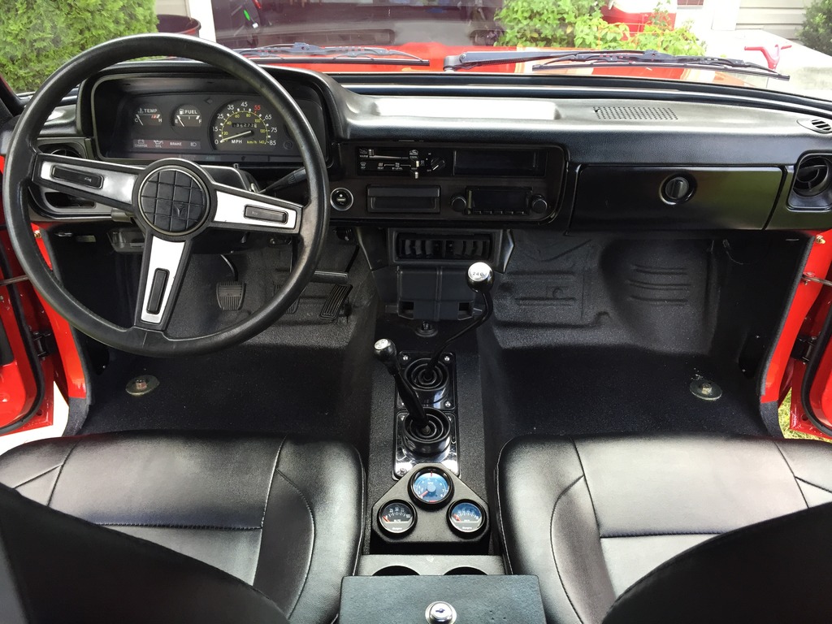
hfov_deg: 61.7
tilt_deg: -29.6
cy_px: 312
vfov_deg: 48.2
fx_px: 697
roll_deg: +0.8
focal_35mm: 29
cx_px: 416
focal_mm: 4.15
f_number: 2.2
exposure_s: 1/30
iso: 32
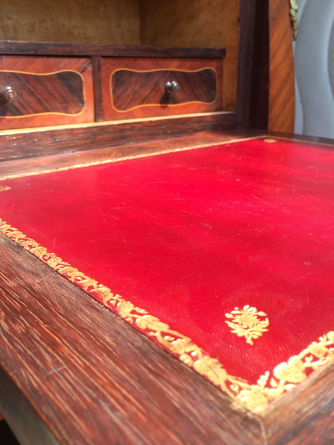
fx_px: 425
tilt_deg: -20.1
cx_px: 161
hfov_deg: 42.9
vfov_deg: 55.2
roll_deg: -1.6
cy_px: 195
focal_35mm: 33
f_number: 2.2
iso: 32
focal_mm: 4.15
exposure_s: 1/291
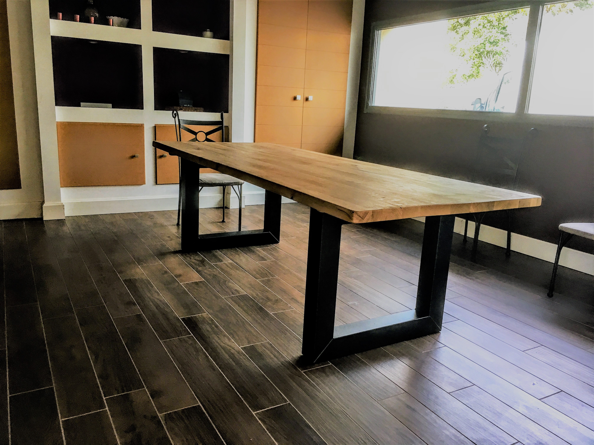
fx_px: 498
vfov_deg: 48.2
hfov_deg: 61.7
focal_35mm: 29
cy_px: 222
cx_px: 297
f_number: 2.2
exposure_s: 1/33
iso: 40
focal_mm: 4.15
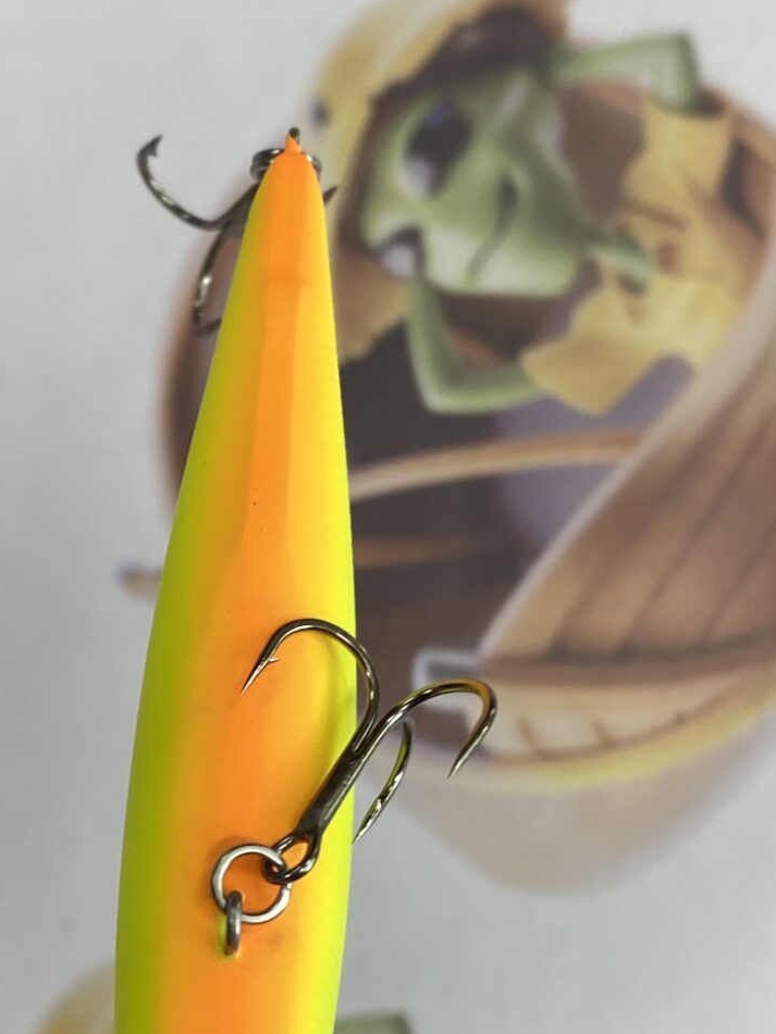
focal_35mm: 70
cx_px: 181
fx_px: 2093
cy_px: 827
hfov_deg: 20.8
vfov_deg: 27.2
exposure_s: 1/120
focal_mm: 4.25
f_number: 1.8
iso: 64
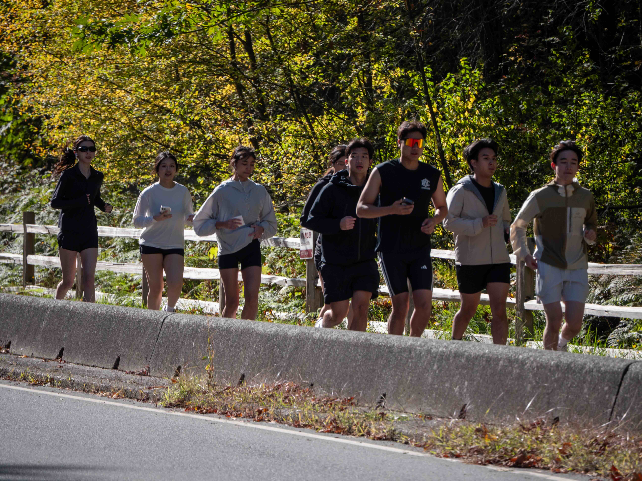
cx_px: 321
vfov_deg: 5.0
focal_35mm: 300
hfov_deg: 6.6
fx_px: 5564
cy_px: 240
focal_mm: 150
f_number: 5.6
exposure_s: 1/320
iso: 100
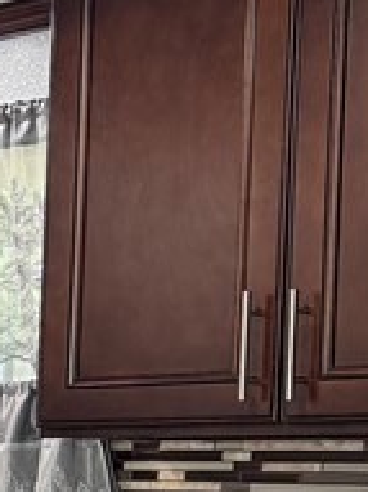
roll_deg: -1.3
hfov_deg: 10.4
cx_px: -407
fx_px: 1831
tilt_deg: -5.1
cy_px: 657
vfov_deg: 14.6
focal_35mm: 129
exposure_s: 1/60
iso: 160
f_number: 1.78
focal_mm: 6.76
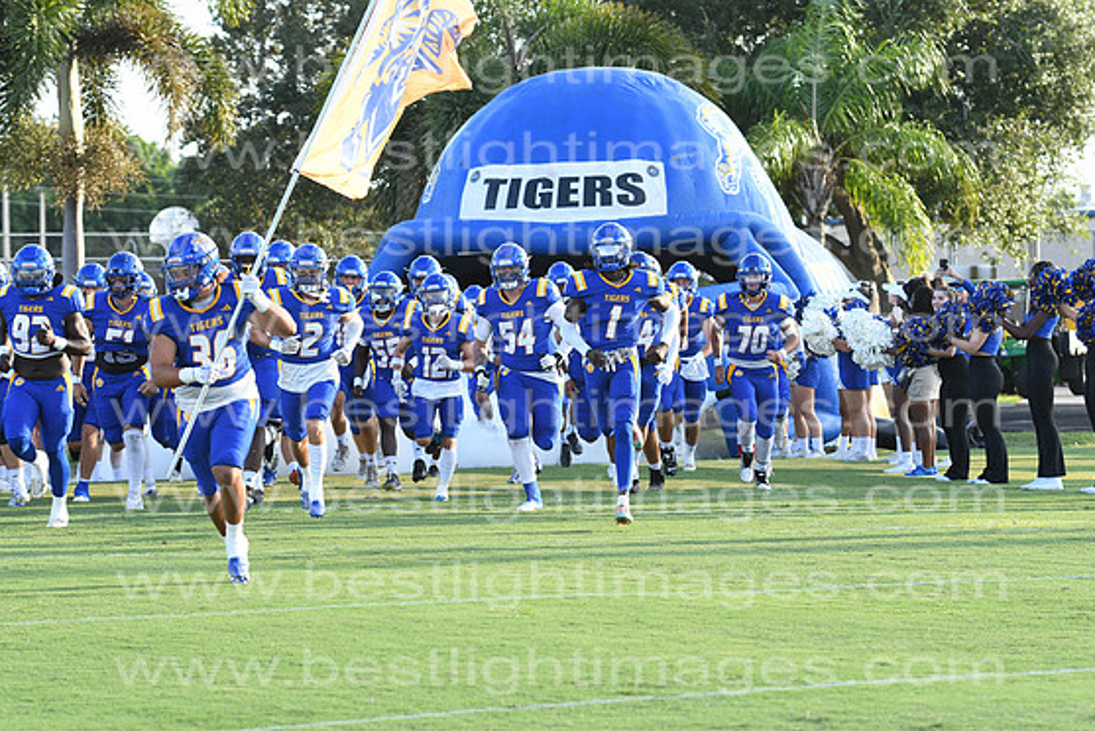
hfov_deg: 13.4
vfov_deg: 9.0
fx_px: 4656
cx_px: 560
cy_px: 370
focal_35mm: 153
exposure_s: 1/500
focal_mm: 98
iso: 360
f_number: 5.6
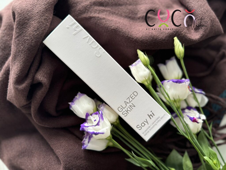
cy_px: 85
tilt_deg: -83.2
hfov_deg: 71.6
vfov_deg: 56.8
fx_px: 157
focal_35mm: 24
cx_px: 113
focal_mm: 6.76
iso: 125
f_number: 1.78
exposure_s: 1/121
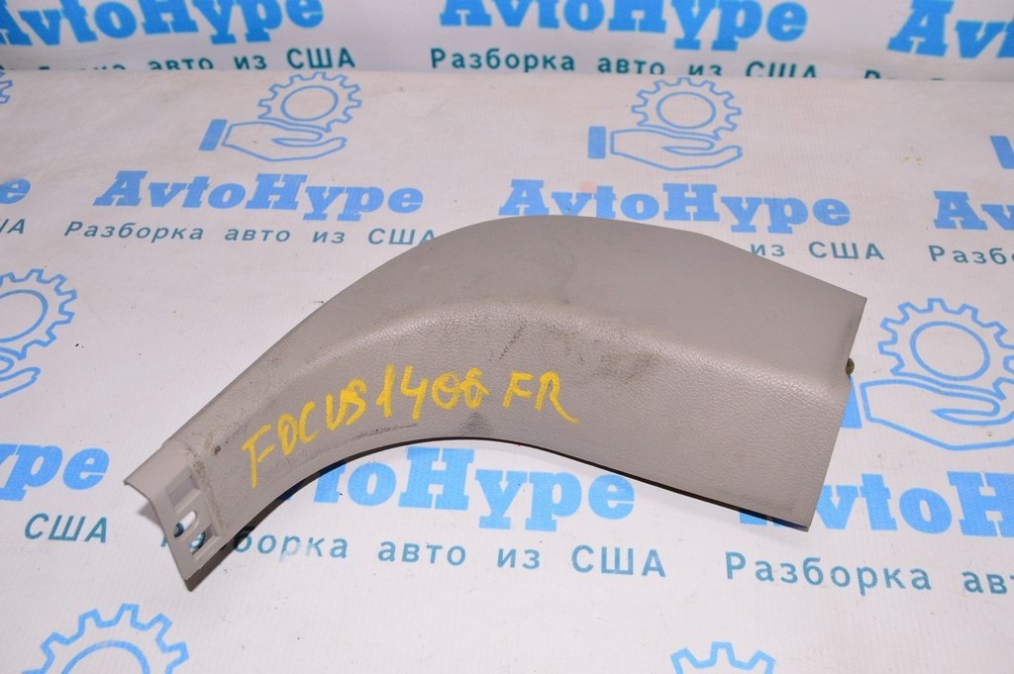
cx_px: 507
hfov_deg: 57.3
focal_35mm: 33
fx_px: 929
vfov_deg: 39.9
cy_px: 337
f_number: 8
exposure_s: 1/200
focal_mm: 22
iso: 1600
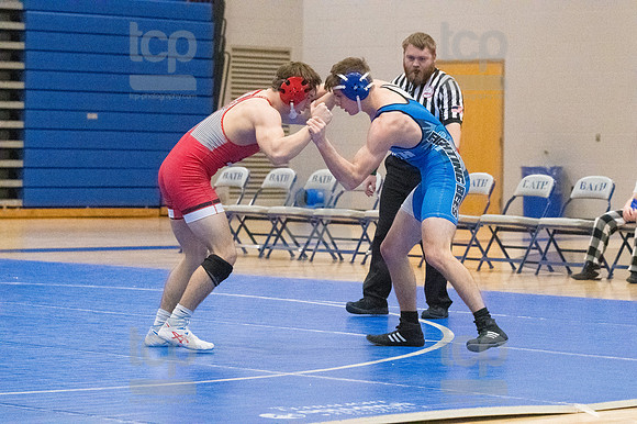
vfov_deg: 9.7
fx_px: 2511
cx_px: 318
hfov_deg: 14.5
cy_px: 212
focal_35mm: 142
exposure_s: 1/1600
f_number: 4.5
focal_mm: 95
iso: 10000
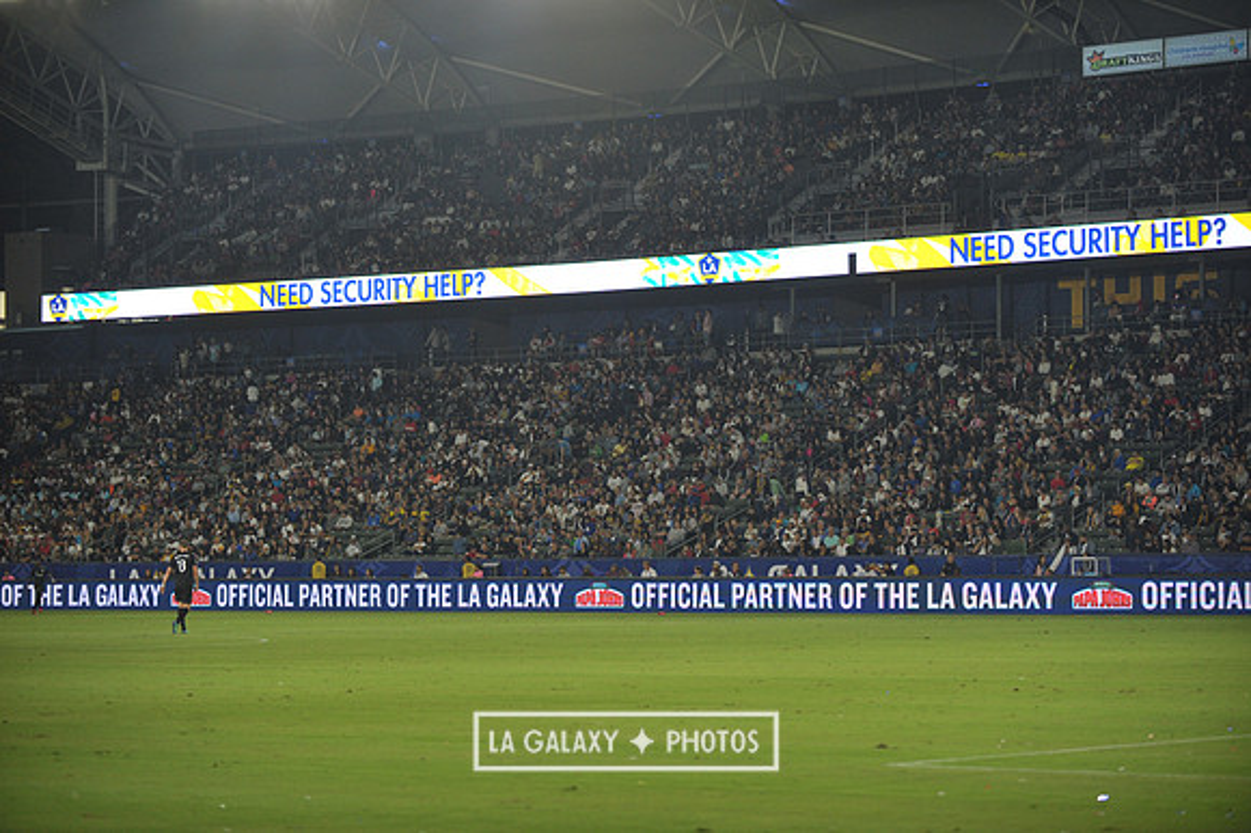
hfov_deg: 20.0
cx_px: 626
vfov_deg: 13.4
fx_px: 3542
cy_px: 416
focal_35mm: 102
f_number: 2.8
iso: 1250
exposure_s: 1/1000
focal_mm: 102
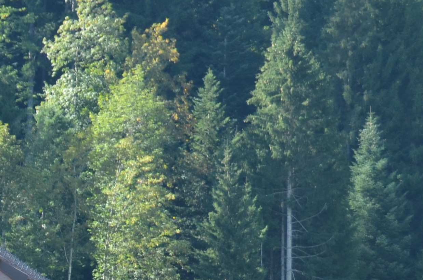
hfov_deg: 7.0
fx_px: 3366
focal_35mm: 287
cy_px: 544
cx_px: -280
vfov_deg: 4.7
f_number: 6.3
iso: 200
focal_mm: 48
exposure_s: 1/160
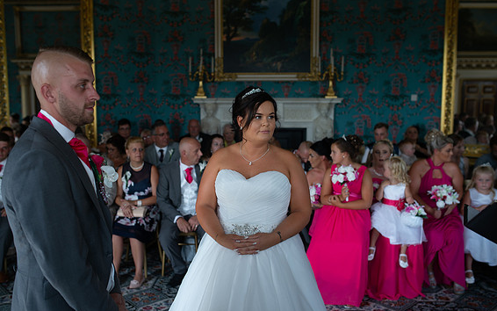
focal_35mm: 37
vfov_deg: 34.5
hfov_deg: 52.7
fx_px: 501
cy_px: 155
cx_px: 248
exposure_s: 1/125
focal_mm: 35
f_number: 3.2
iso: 100
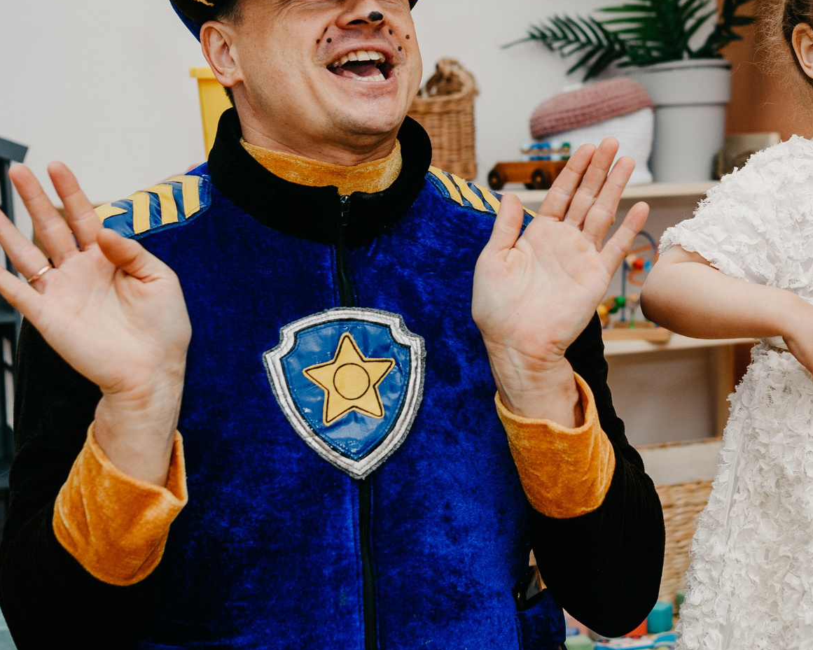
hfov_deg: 23.6
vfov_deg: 19.1
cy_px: 230
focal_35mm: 80
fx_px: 1925
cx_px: 629
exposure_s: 1/160
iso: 160
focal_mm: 35
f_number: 3.2
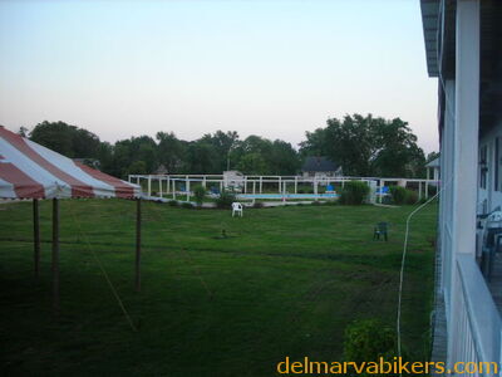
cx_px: 251
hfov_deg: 49.0
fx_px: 551
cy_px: 188
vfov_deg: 37.7
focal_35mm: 38
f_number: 3.2
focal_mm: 6.3
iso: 63
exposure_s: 1/30
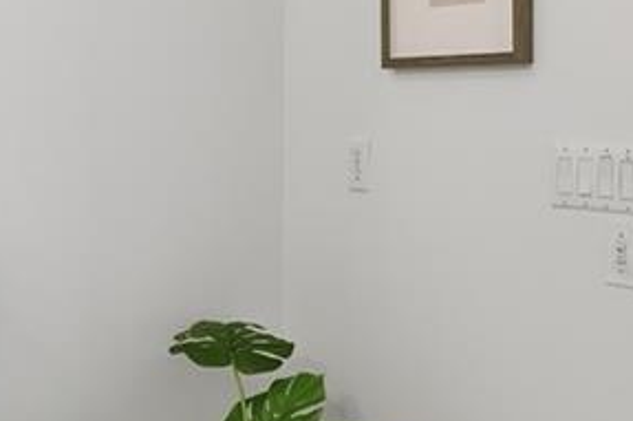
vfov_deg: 23.5
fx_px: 1002
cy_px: 106
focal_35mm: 57
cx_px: 503
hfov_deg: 34.1
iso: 200
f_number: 9
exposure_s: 1/80
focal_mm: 16
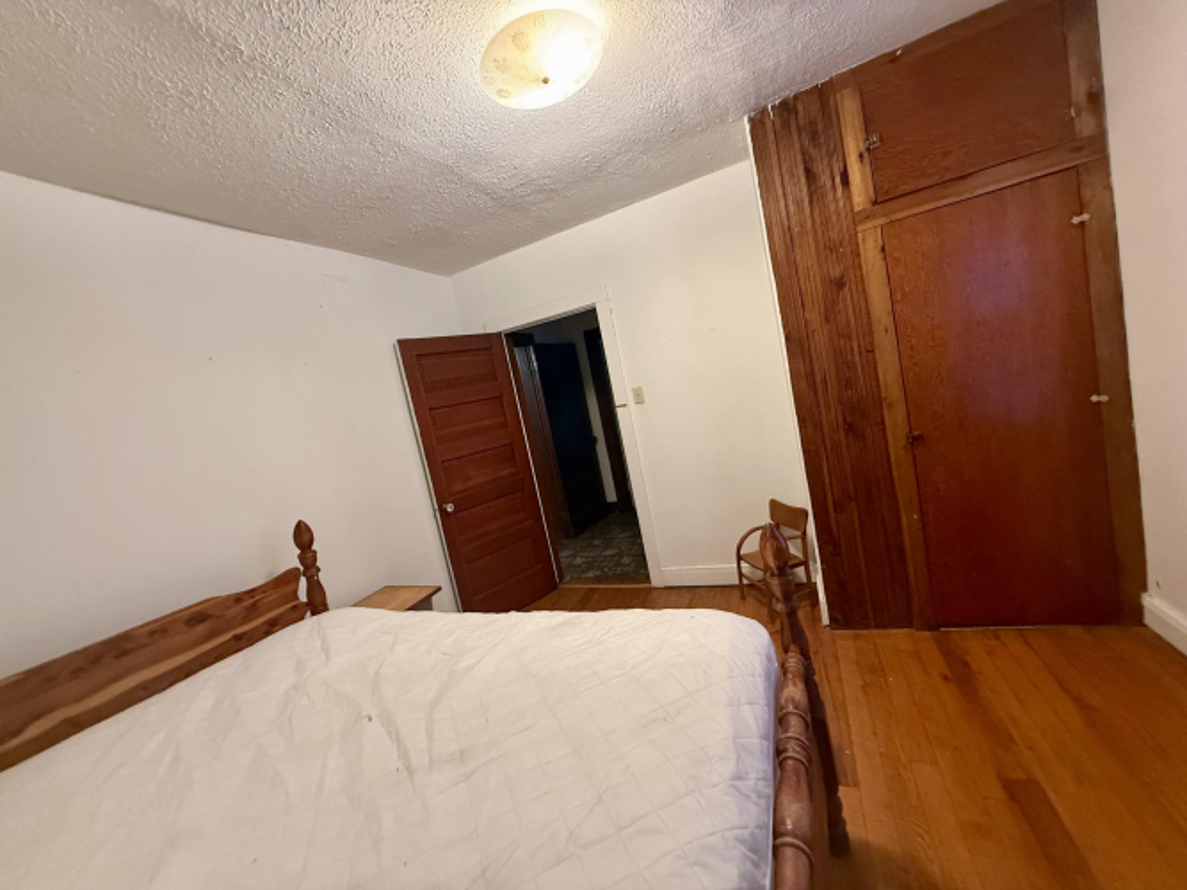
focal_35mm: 14
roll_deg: +11.7
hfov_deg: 102.1
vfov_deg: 85.7
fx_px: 480
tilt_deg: -6.7
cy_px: 445
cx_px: 594
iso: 640
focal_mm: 2.22
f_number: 2.2
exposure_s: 1/60
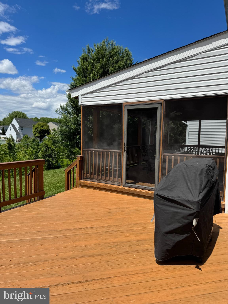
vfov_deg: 71.6
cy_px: 152
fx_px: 211
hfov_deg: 56.8
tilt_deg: -5.8
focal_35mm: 24
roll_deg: -1.4
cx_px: 114
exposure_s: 1/6410
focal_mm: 6.76
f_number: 1.78
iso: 80
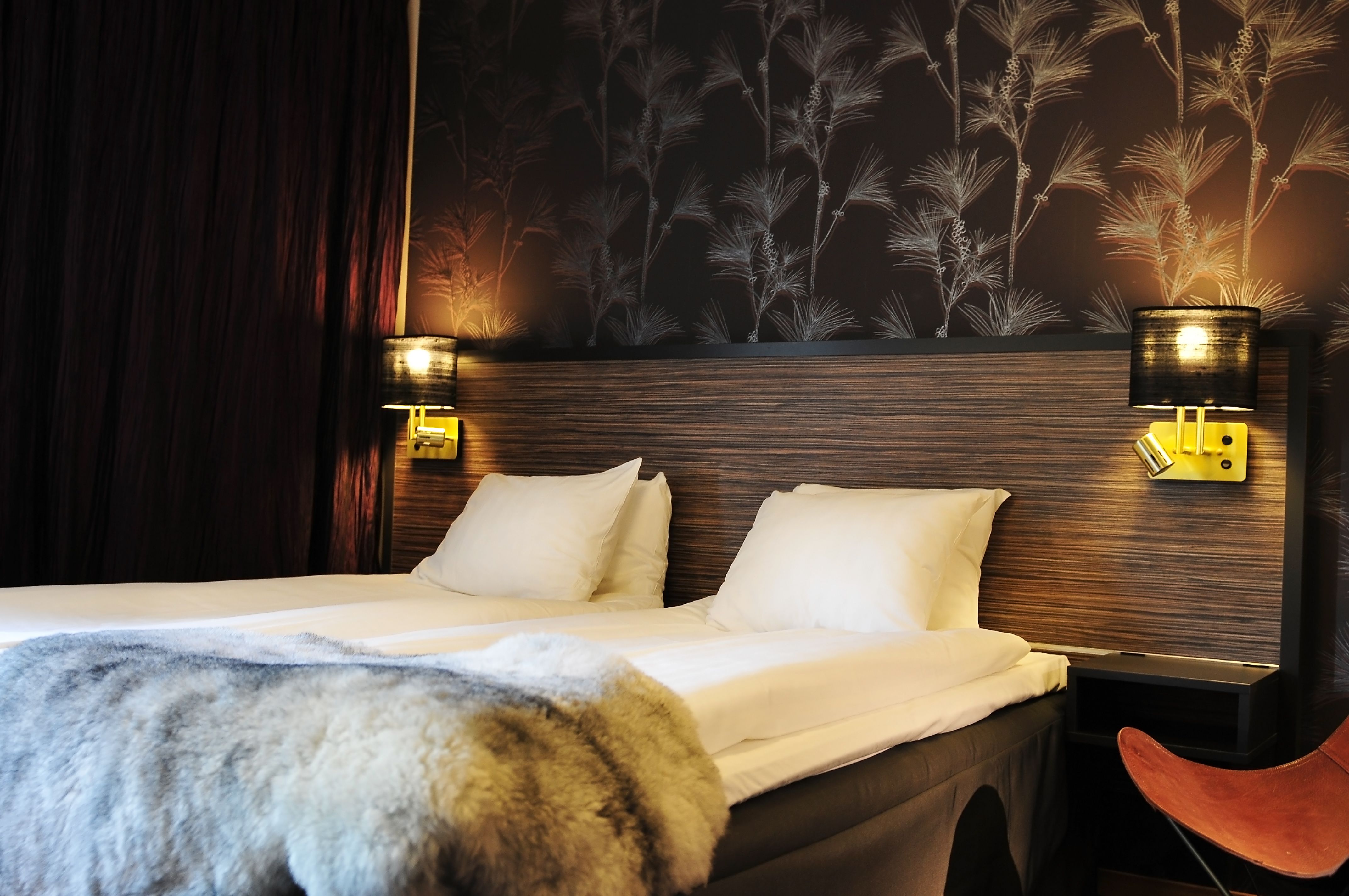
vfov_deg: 36.8
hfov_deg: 53.2
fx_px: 1347
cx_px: 674
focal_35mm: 36
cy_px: 448
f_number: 2.8
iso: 200
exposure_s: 1/8
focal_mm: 24
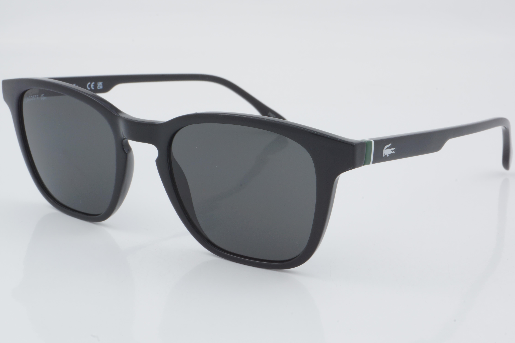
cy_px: 172
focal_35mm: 75
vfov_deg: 18.2
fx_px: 1073
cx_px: 258
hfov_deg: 27.0
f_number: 32
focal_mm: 50
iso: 100
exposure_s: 1/3
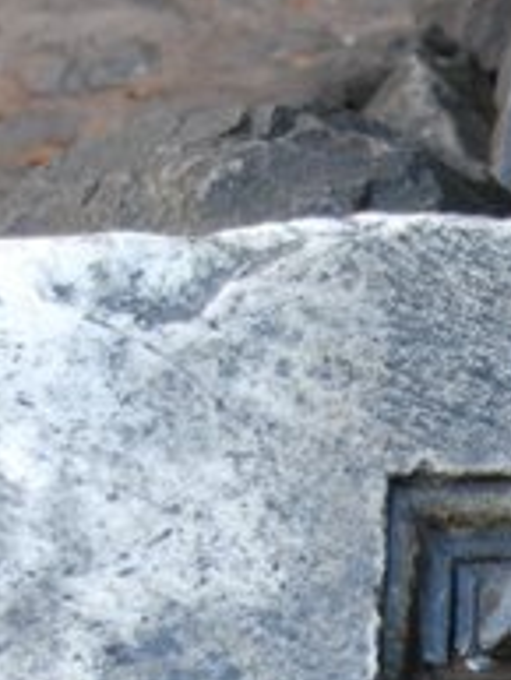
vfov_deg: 8.7
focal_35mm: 224
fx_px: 4404
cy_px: 780
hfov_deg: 6.6
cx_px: 740
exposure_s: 1/60
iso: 200
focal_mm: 30
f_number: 4
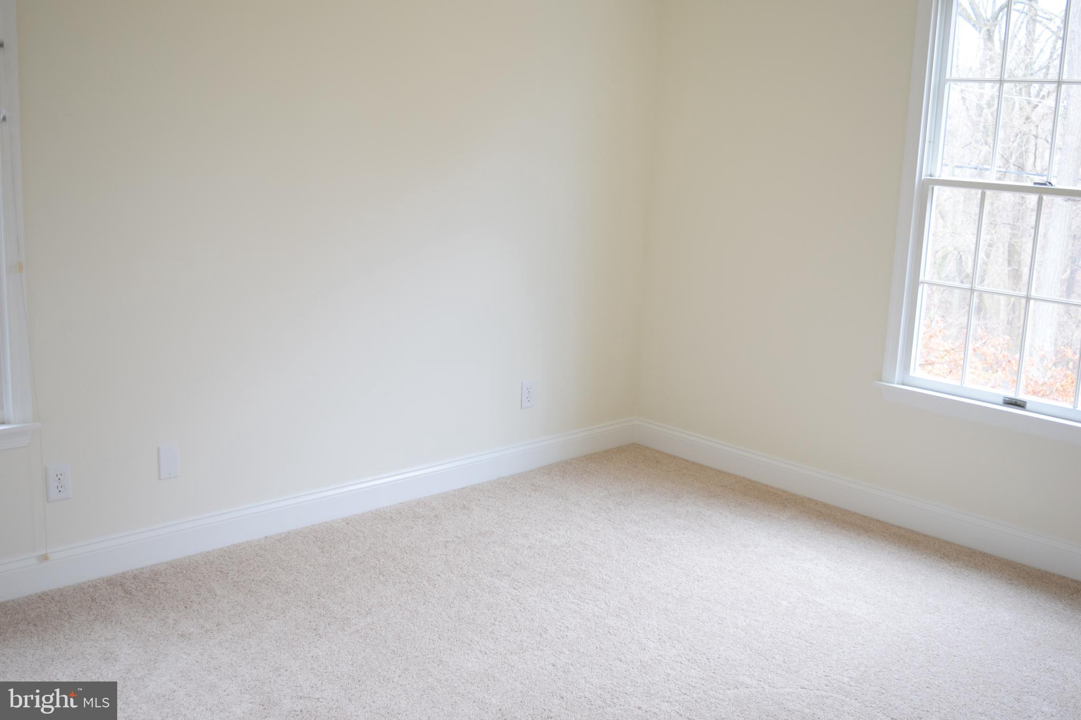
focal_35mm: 38
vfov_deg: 35.5
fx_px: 1126
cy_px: 360
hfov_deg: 51.3
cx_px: 540
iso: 560
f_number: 4
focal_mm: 25
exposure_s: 1/60
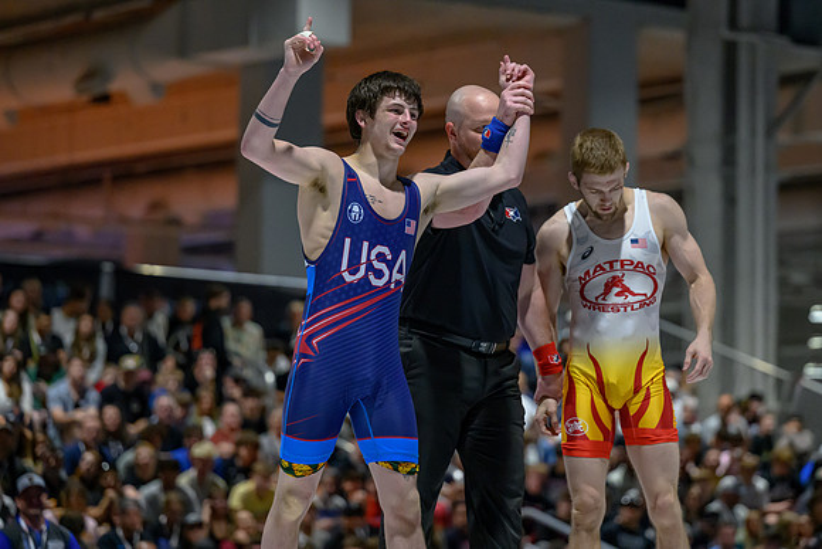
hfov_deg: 14.4
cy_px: 234
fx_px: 3246
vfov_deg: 9.7
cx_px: 441
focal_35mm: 142
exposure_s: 1/640
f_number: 2.8
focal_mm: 120
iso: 7200
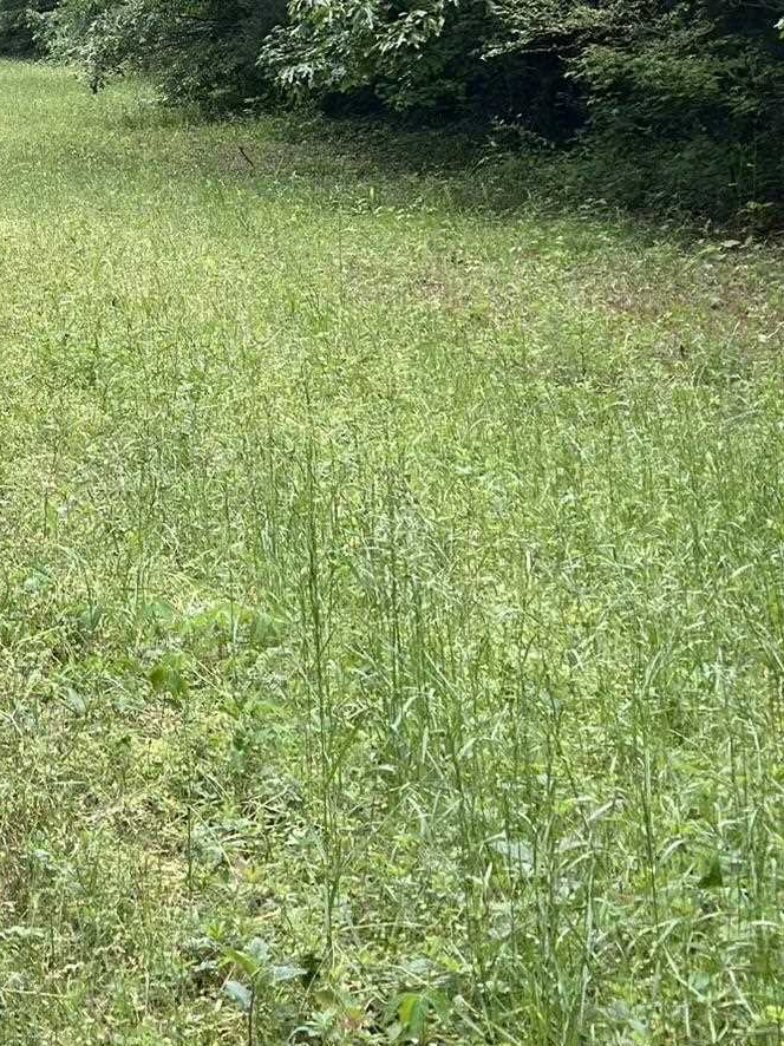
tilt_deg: +1.4
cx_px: -122
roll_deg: -0.3
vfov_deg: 17.2
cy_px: -76
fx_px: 3354
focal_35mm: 111
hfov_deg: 13.0
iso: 80
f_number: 1.78
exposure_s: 1/215
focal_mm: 6.86
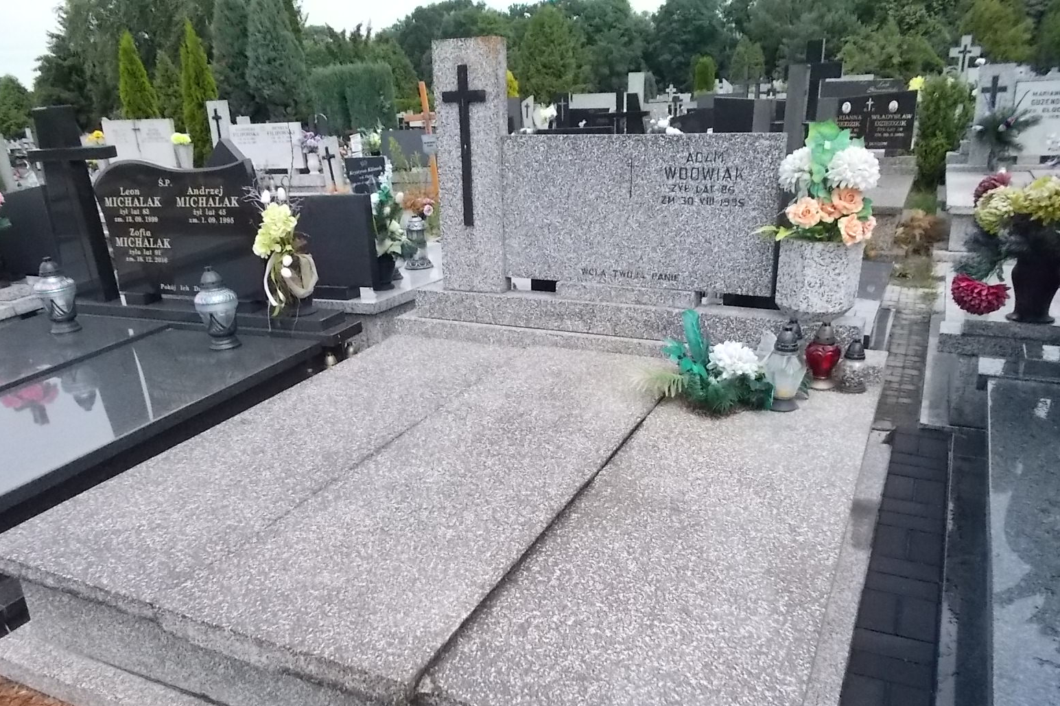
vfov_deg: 46.2
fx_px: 824
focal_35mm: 28
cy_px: 411
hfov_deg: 65.5
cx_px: 514
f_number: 8
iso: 400
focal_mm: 4.6
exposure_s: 1/400
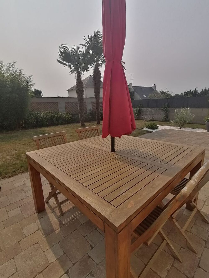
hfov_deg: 74.7
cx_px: 104
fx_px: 137
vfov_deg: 91.0
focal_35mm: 17
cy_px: 139
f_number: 2.4
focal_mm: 2.7
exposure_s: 1/2033
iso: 50
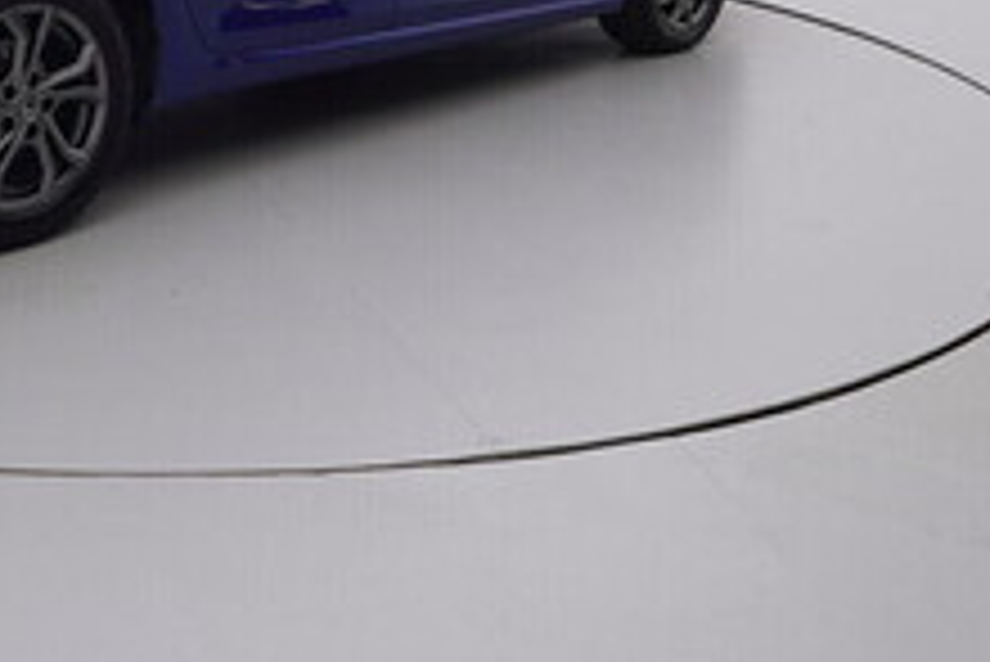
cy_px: -83
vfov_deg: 22.6
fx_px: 1548
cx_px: 146
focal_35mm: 56
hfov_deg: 34.0
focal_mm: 15
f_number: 5
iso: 200
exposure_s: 1/80
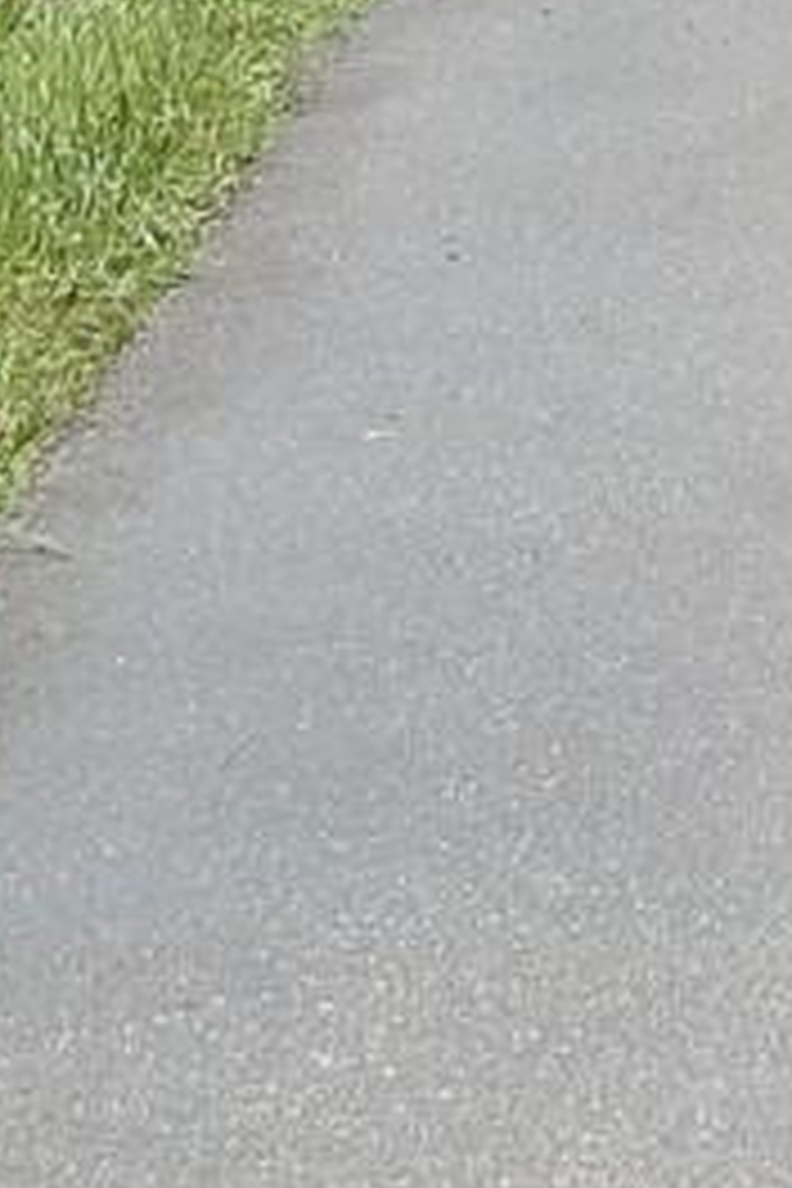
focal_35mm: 271
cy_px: -531
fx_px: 8942
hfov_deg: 5.0
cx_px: 1521
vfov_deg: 7.5
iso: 125
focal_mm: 7.6
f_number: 4.2
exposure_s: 1/1600
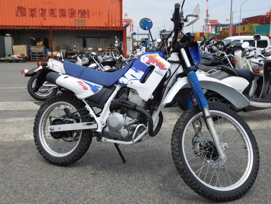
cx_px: 136
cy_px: 102
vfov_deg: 40.7
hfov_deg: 52.6
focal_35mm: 35
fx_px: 274
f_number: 3.8
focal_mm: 6.2
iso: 125
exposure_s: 1/1000
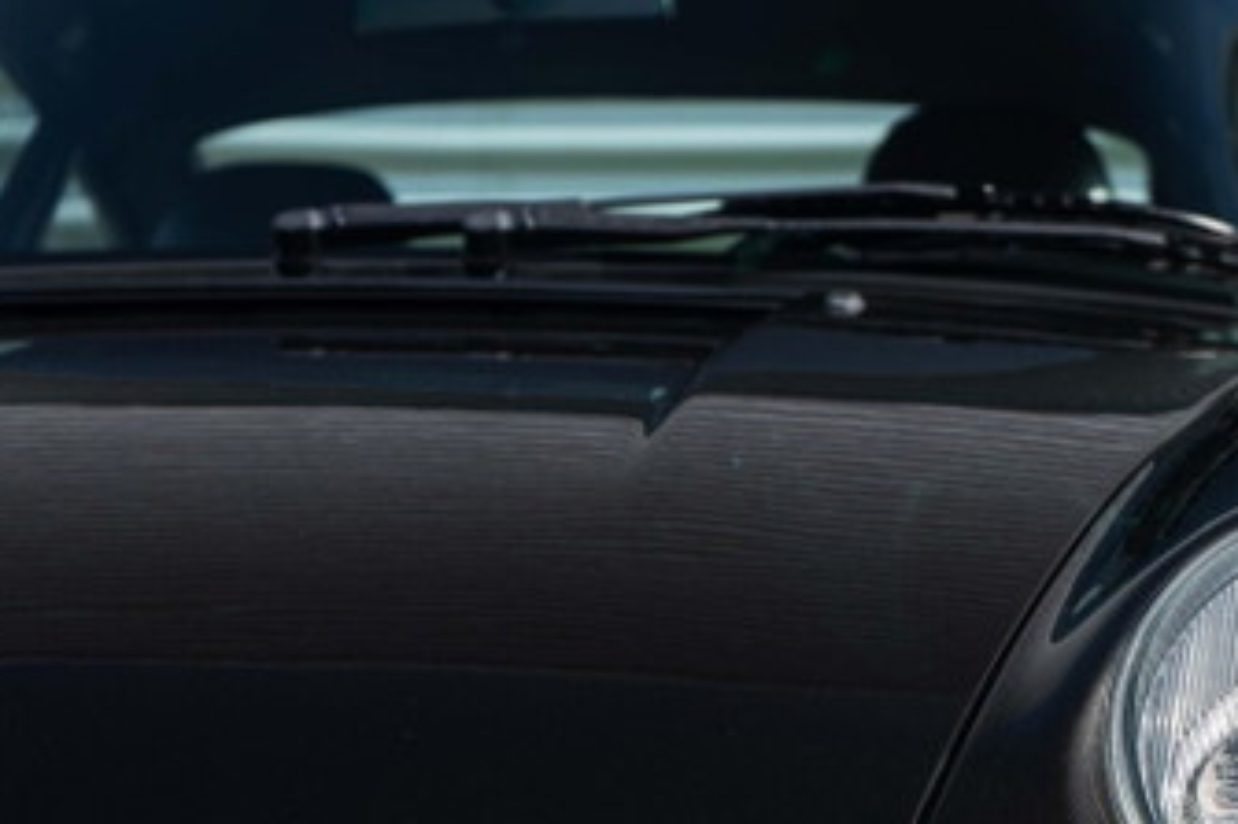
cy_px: 617
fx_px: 4331
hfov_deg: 16.0
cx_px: 1214
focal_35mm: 126
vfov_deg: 10.8
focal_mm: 55
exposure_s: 1/80
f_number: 5
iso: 50
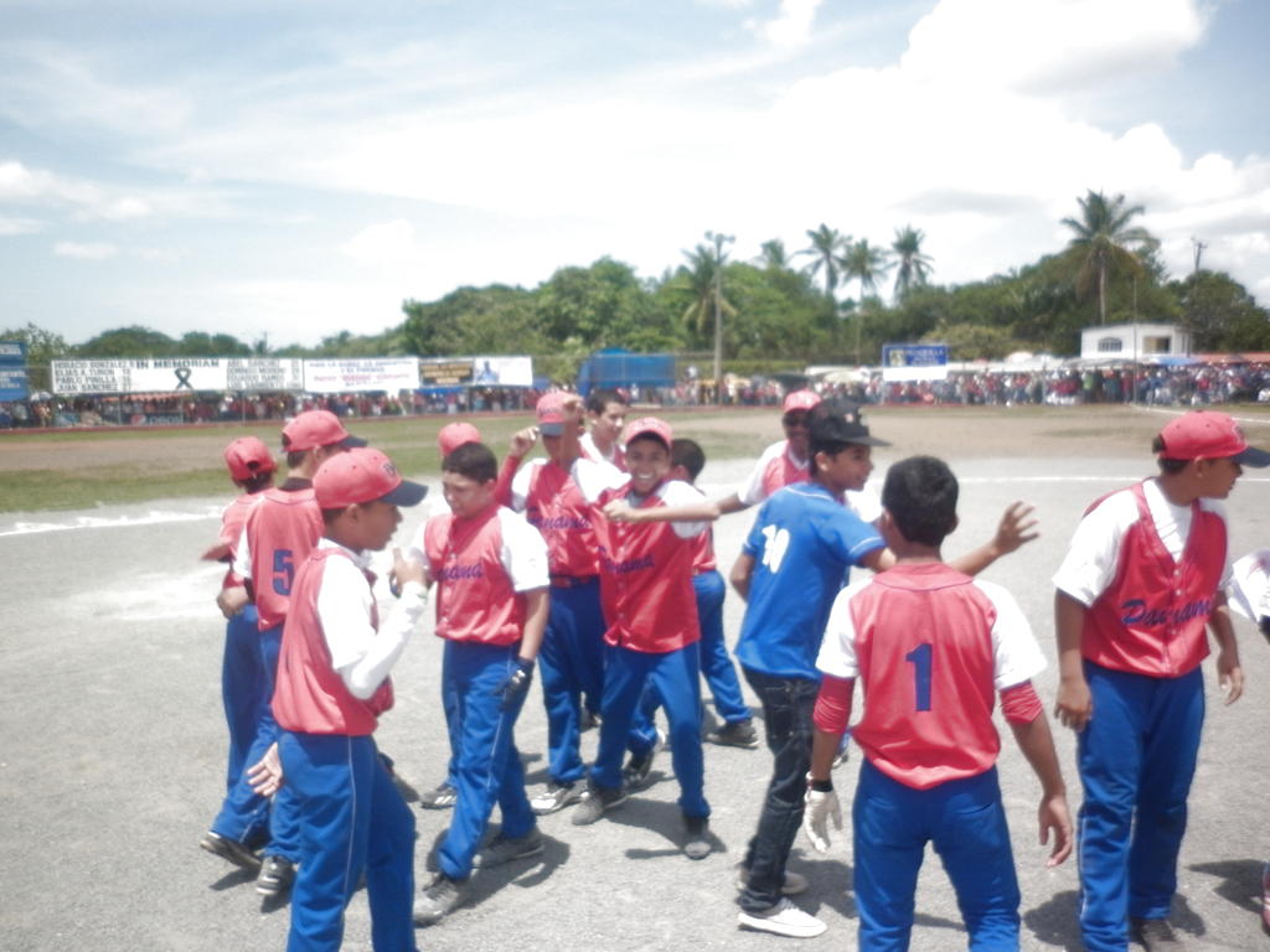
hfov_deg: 63.4
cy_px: 476
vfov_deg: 49.7
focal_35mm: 28
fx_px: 1027
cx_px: 635
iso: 80
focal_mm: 5
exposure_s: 1/200
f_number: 7.1
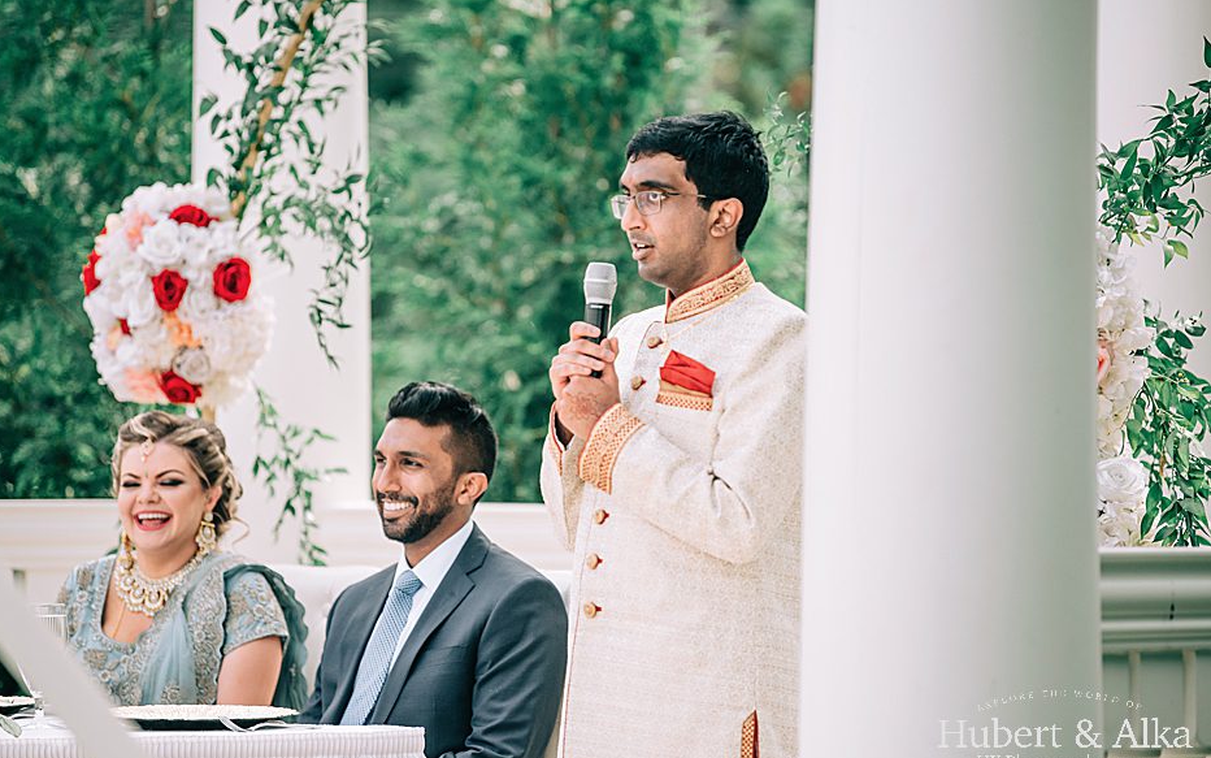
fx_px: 6107
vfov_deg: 7.1
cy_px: 384
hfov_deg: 11.3
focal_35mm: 185
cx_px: 604
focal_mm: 180
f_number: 2.8
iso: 400
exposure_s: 1/3200
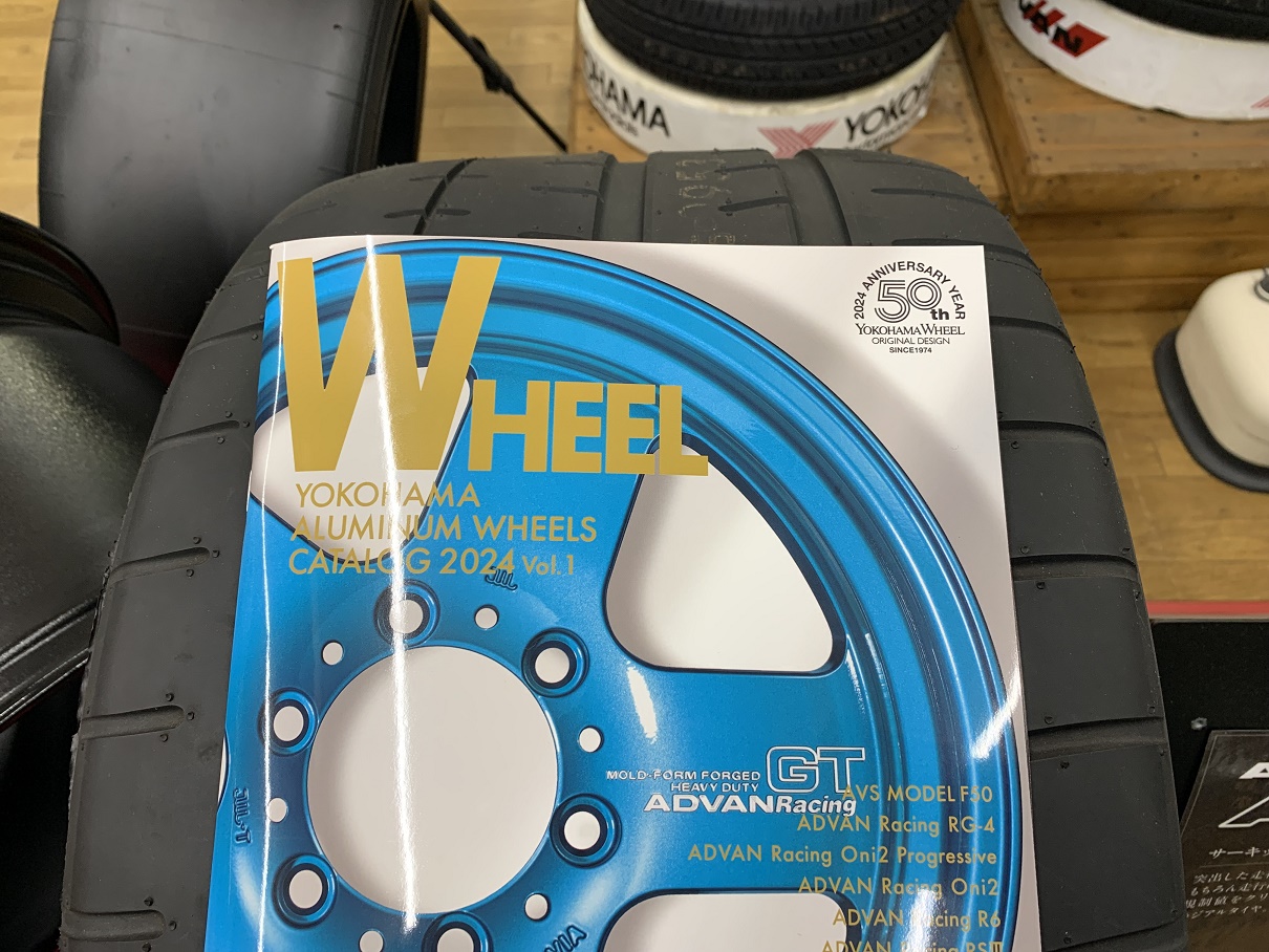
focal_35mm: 26
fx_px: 953
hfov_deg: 67.3
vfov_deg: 53.1
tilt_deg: -56.4
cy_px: 476
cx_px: 634
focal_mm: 4.25
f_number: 1.8
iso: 80
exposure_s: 1/100
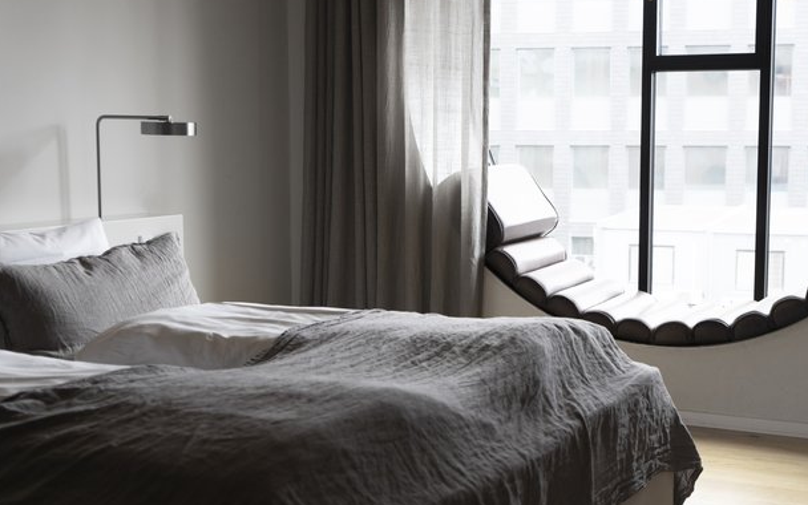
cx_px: 458
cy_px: 272
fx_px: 1211
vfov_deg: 23.5
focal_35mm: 55
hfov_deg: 36.8
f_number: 4
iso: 1000
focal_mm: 41
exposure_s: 1/160
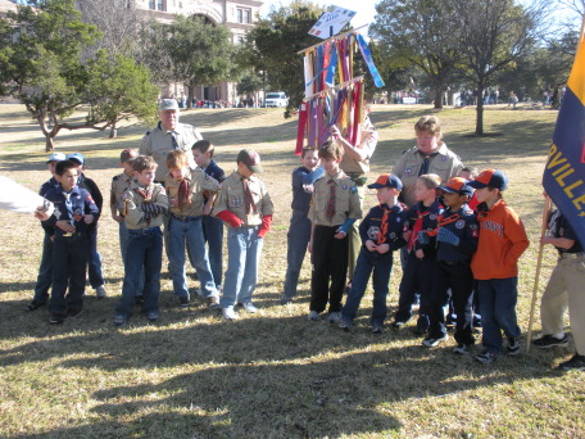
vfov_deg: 39.7
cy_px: 220
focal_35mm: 36
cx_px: 292
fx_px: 608
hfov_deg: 51.4
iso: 64
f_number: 3.5
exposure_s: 1/148
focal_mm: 6.3
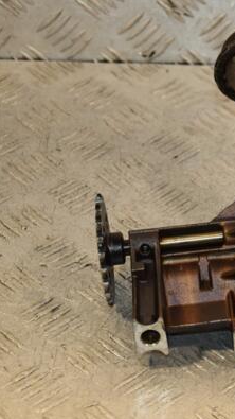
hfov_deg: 9.7
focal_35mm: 124
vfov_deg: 17.3
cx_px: 247
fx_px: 1375
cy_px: 211
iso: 800
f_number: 5
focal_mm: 52
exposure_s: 1/160
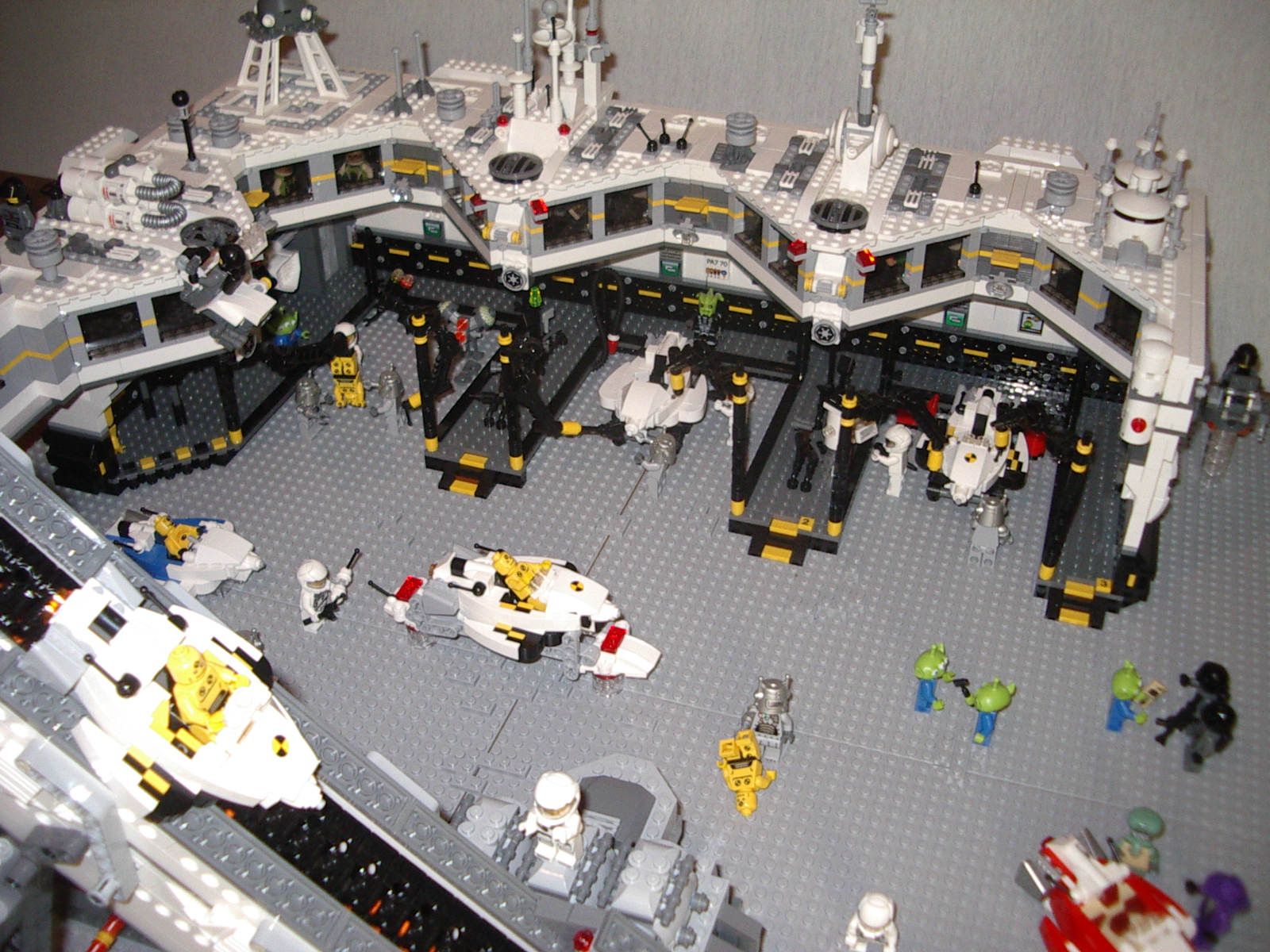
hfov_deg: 49.0
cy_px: 476
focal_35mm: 38
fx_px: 1394
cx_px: 635
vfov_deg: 37.7
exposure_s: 1/60
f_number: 2.6
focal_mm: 5.8
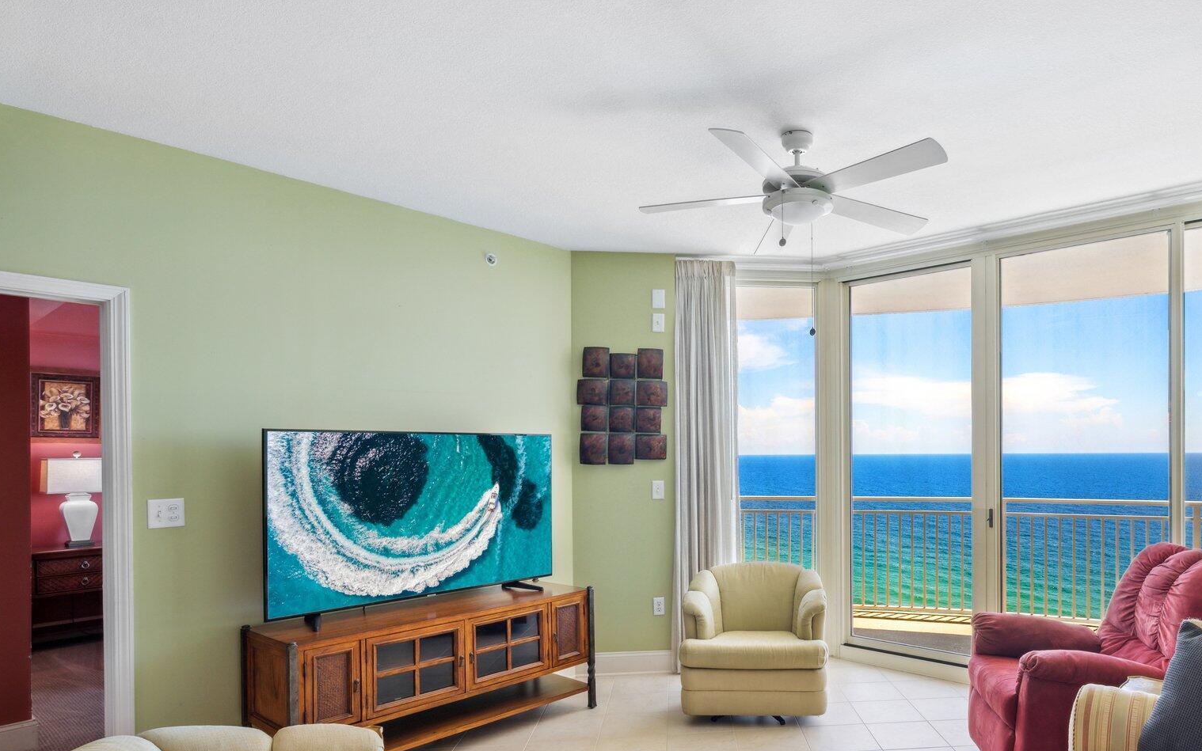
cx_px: 767
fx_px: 721
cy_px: 462
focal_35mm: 22
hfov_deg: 77.9
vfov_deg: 54.5
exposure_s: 1/50
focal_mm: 16
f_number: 10
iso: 500
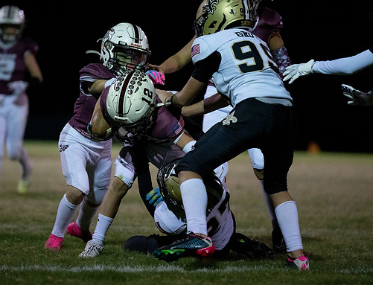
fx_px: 2832
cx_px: 137
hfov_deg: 7.5
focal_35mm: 261
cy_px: 123
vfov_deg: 5.8
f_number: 2.8
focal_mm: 200
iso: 16000
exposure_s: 1/1000
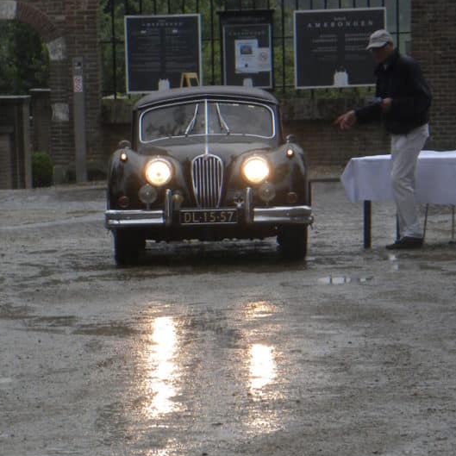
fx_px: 4128
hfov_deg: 6.3
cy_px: 340
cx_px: 193
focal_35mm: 277
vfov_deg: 6.3
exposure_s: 1/157
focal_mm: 28.8
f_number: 4.5
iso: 129
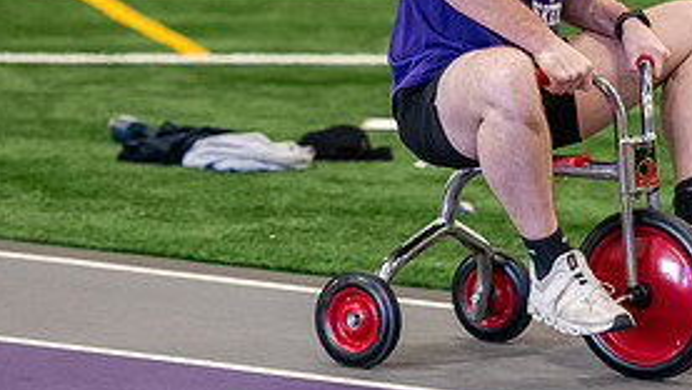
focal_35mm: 268
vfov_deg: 4.5
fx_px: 4919
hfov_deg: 8.0
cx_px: 512
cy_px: 11
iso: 2000
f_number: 3.2
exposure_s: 1/200
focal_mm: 122
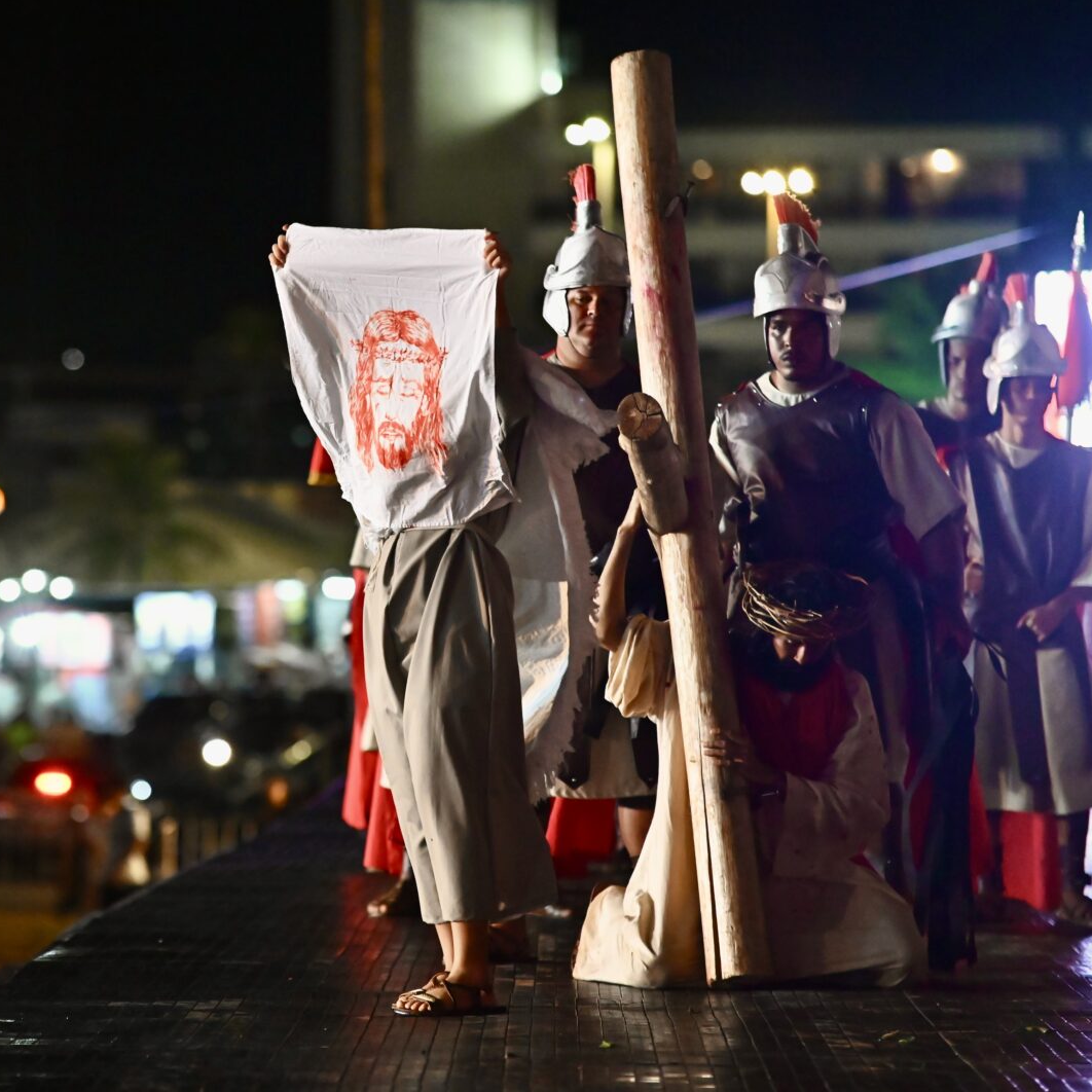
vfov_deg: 6.8
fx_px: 9137
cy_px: 546
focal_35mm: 256
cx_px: 320
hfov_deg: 6.8
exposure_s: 1/320
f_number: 4
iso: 8000
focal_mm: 200
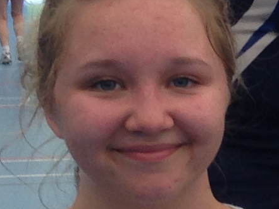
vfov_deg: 6.1
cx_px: 697
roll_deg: -0.8
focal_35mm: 244
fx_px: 1967
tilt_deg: -7.2
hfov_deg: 7.5
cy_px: 134
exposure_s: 1/60
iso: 50
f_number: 2.4
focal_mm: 4.12
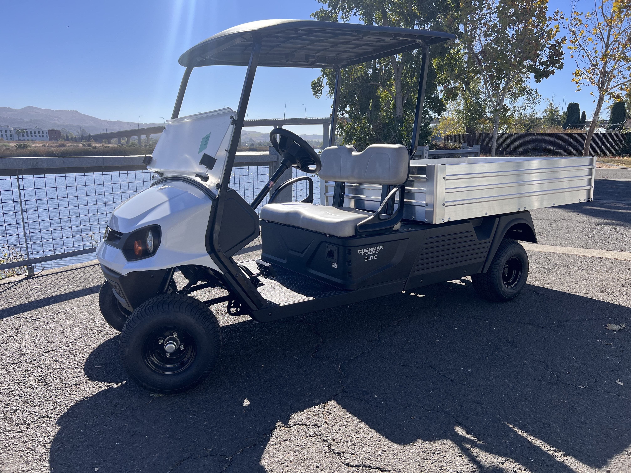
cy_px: 236
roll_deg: +0.0
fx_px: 474
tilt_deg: -11.6
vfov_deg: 53.1
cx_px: 316
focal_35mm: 26
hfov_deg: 67.3
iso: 50
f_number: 1.5
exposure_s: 1/2695
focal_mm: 5.7
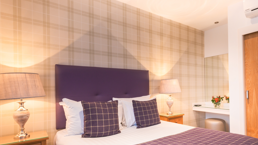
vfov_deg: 49.2
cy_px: 87
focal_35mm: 23
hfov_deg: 77.5
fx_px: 157
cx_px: 159
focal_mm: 16
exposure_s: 1/2.5
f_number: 13
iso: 200
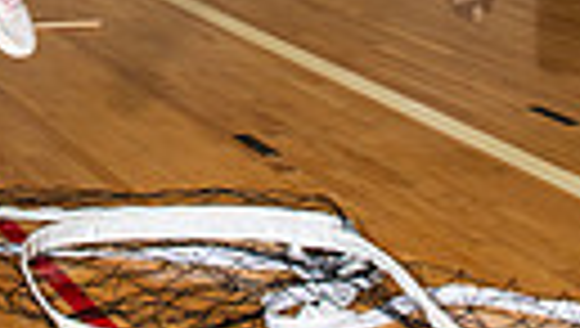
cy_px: -512
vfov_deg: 10.6
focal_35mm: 95
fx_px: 1463
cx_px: -4
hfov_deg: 21.6
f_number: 6.3
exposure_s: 1/250
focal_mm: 26
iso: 320
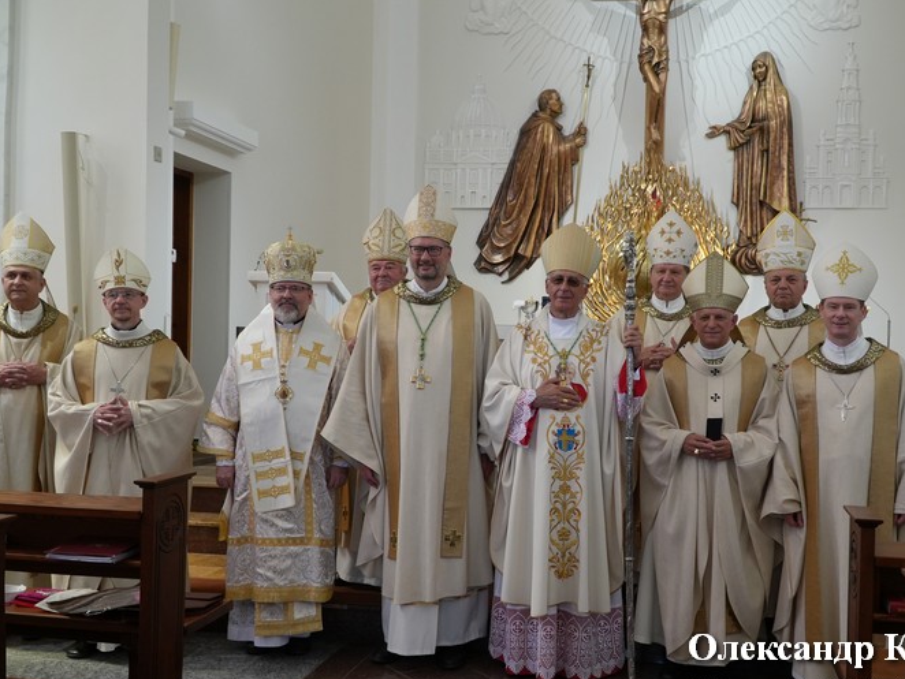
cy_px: 361
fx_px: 942
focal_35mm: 36
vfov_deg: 39.7
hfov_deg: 51.1
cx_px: 522
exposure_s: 1/160
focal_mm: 21
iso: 1250
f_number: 4
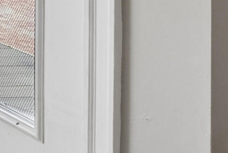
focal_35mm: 117
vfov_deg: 10.1
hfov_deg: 9.1
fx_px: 741
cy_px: -225
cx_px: -604
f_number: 7.1
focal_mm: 16
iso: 320
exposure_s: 1/80
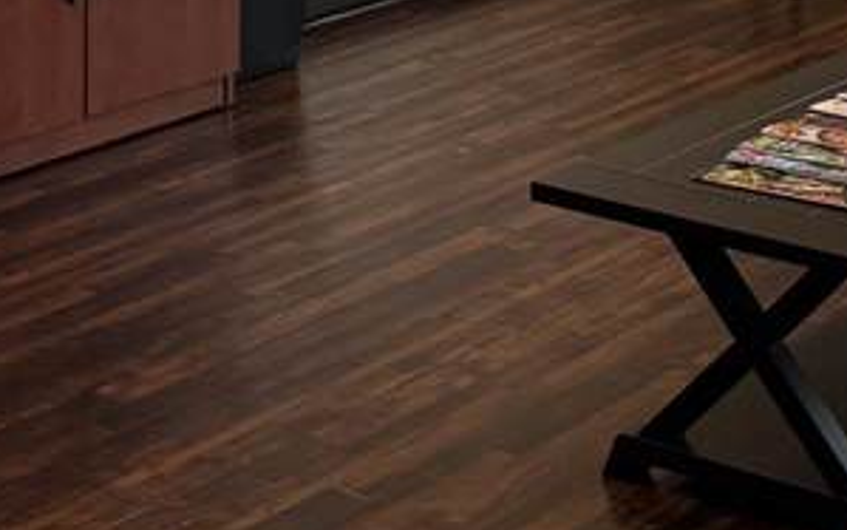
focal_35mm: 109
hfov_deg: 18.4
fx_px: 2517
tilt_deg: -5.5
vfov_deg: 11.3
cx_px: 935
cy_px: -385
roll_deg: -1.1
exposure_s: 1/120
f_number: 1.78
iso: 200
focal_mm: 6.76
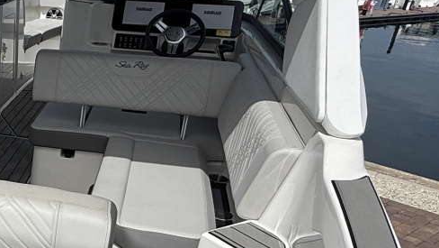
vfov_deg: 23.6
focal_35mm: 50
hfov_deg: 35.6
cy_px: 205
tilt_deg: -24.7
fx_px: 582
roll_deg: -2.8
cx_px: -38
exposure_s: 1/6173
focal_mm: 2.22
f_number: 2.2
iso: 40
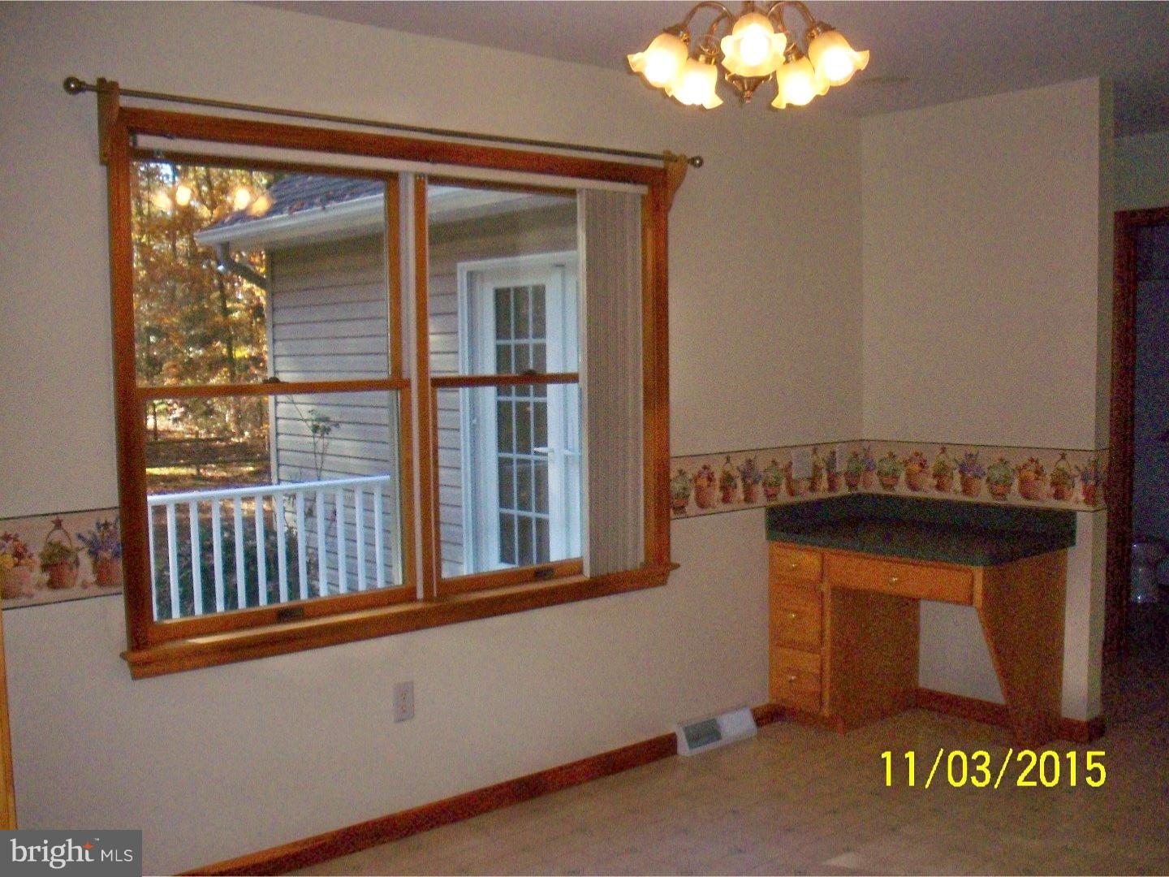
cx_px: 584
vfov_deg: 37.7
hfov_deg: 49.0
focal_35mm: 38
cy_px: 438
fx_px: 1283
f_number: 3.5
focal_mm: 6.3
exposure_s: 1/250
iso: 200
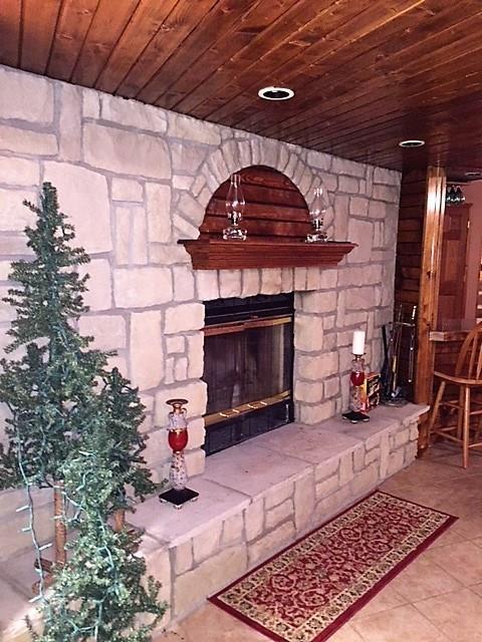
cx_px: 241
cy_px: 321
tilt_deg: -7.7
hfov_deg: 48.2
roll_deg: -0.4
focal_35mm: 29
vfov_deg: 61.7
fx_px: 538
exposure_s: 1/17
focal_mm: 4.15
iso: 320
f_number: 2.2
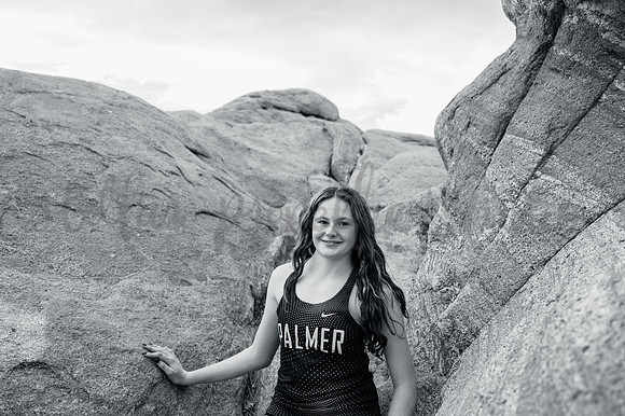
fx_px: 529
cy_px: 208
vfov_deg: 42.9
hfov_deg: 61.1
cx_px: 312
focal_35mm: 30
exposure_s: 1/250
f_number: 4.5
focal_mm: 30.5
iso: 800
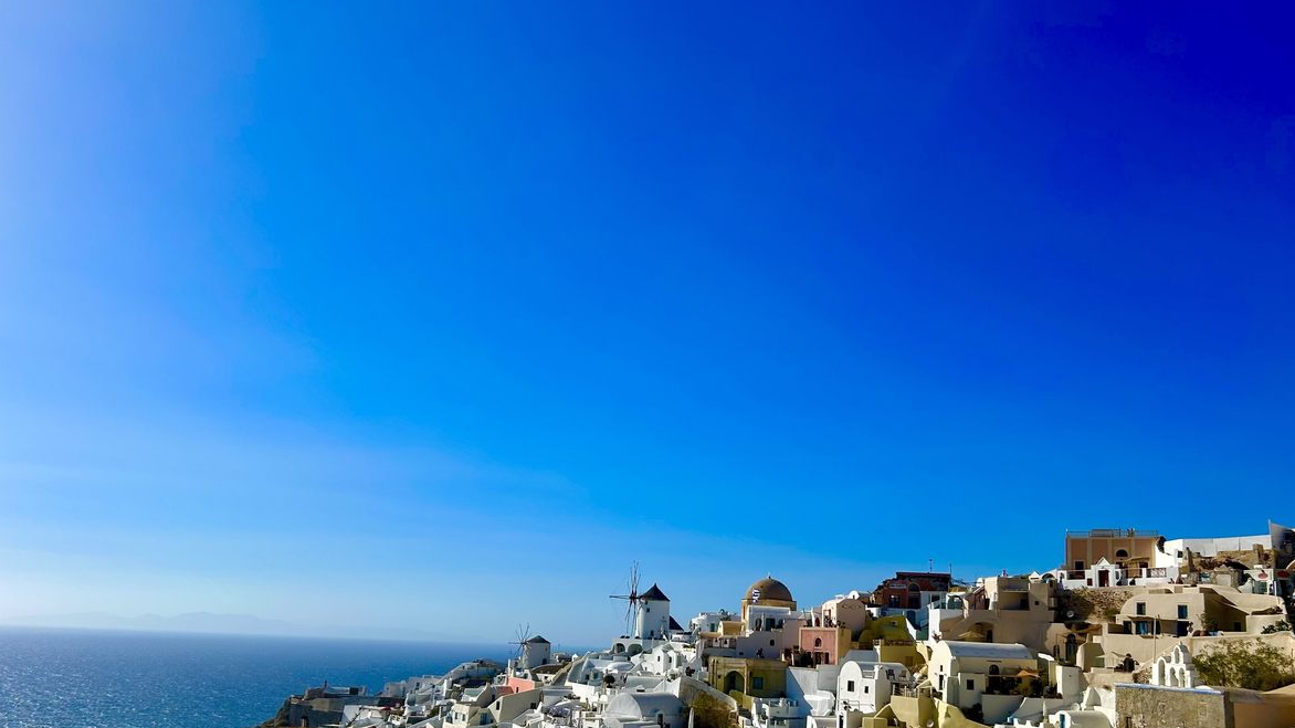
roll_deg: -2.8
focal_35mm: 29
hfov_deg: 66.1
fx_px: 996
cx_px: 655
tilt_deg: +6.5
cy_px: 482
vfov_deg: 39.7
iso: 50
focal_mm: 5.7
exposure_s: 1/8696
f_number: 1.5
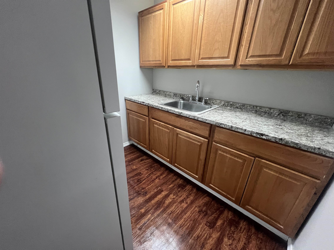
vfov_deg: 89.9
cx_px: 167
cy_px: 125
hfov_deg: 106.2
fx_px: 125
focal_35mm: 13
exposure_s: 1/60.2
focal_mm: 1.57
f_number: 1.8
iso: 400
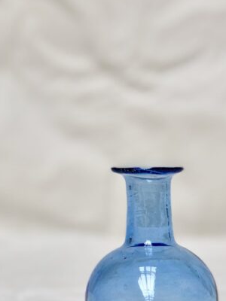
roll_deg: -0.4
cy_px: 248
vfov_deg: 17.1
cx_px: 147
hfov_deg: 13.0
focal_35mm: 114
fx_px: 992
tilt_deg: -7.5
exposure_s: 1/120
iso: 25
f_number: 2.8
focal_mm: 6.6
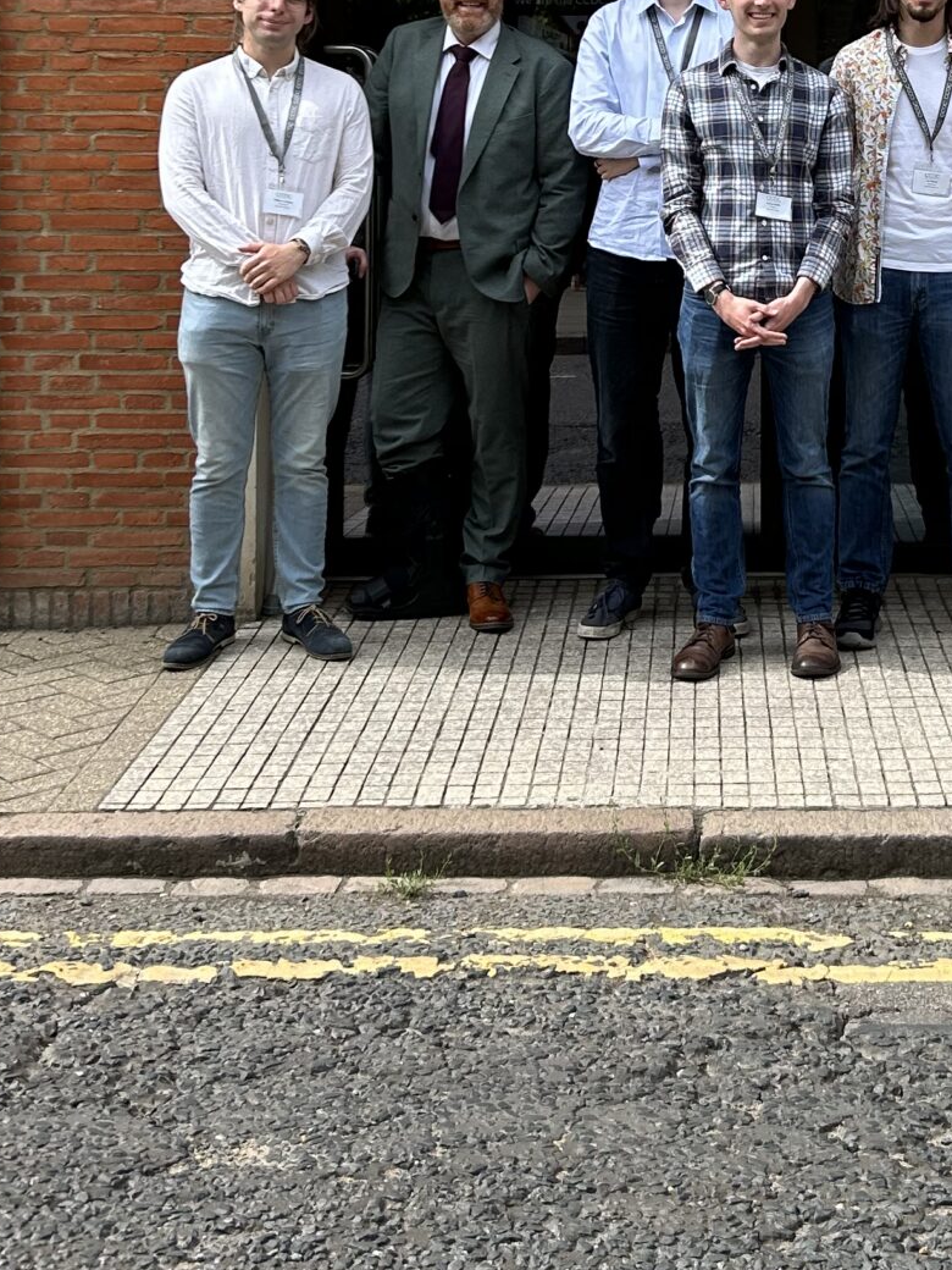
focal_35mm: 64
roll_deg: +0.2
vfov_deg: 28.9
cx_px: 802
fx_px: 2347
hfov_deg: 22.5
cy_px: 88
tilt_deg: -0.2
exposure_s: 1/1344
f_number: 1.5
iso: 50
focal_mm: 5.7
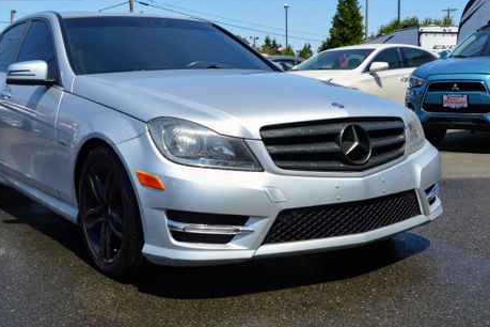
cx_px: 207
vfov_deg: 29.2
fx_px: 626
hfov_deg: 42.6
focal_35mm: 46
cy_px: 135
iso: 100
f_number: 9
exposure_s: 1/320
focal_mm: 22
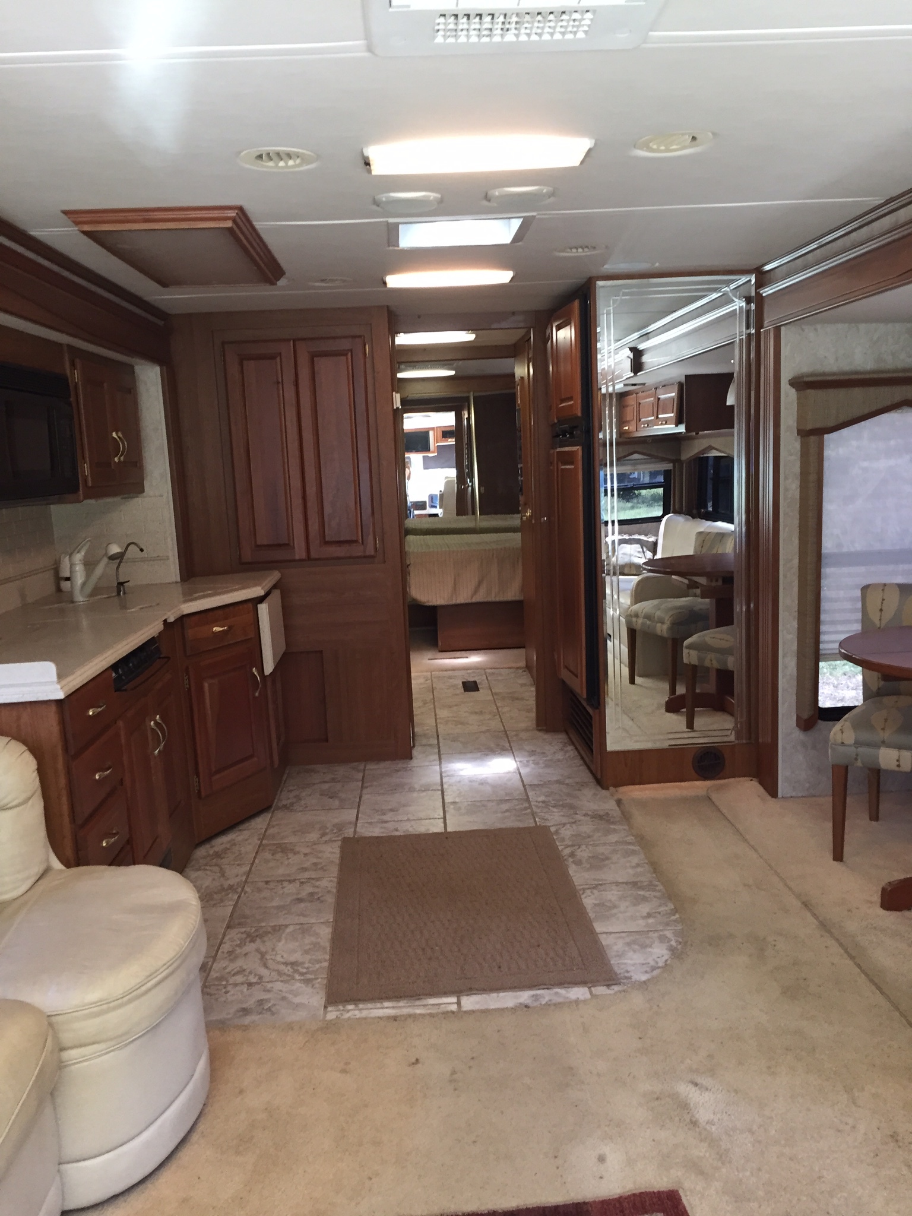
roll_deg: +3.0
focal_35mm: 29
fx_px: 1019
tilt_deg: -5.0
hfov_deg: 48.2
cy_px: 608
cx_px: 456
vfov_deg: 61.7
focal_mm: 4.15
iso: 125
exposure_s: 1/30
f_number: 2.2
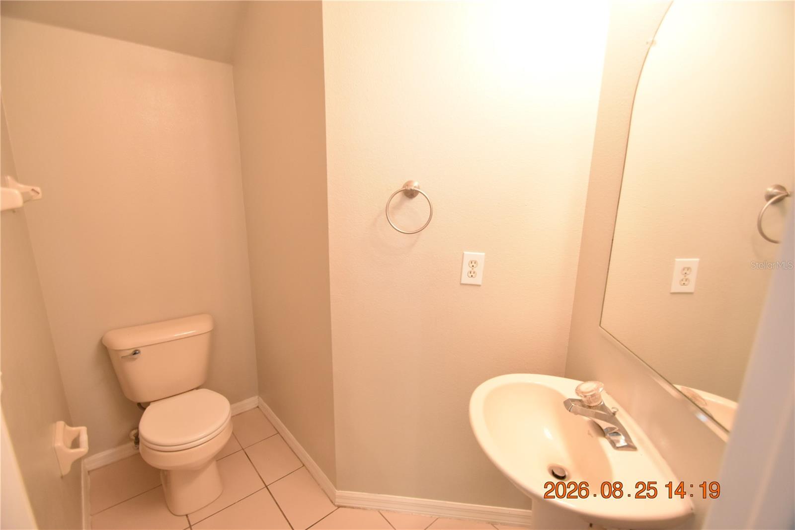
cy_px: 265
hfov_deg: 100.4
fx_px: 331
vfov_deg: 77.3
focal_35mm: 15
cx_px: 398
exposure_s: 1/60
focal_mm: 10
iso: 1800
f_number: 3.5
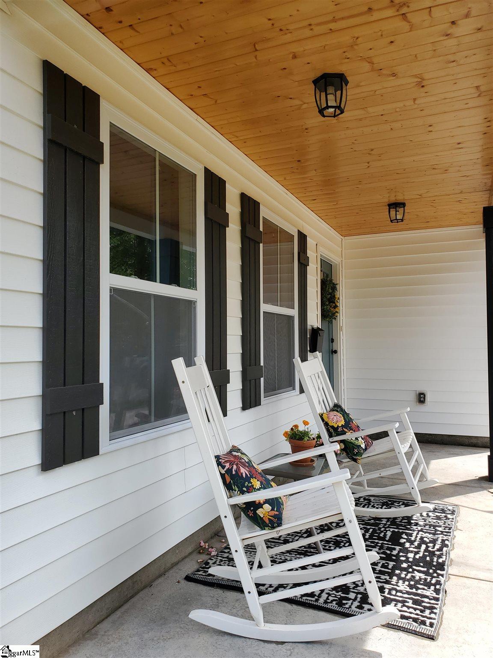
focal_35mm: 26
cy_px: 329
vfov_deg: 67.3
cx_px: 246
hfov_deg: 53.1
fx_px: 494
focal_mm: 4.3
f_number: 2.4
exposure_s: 1/522
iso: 50
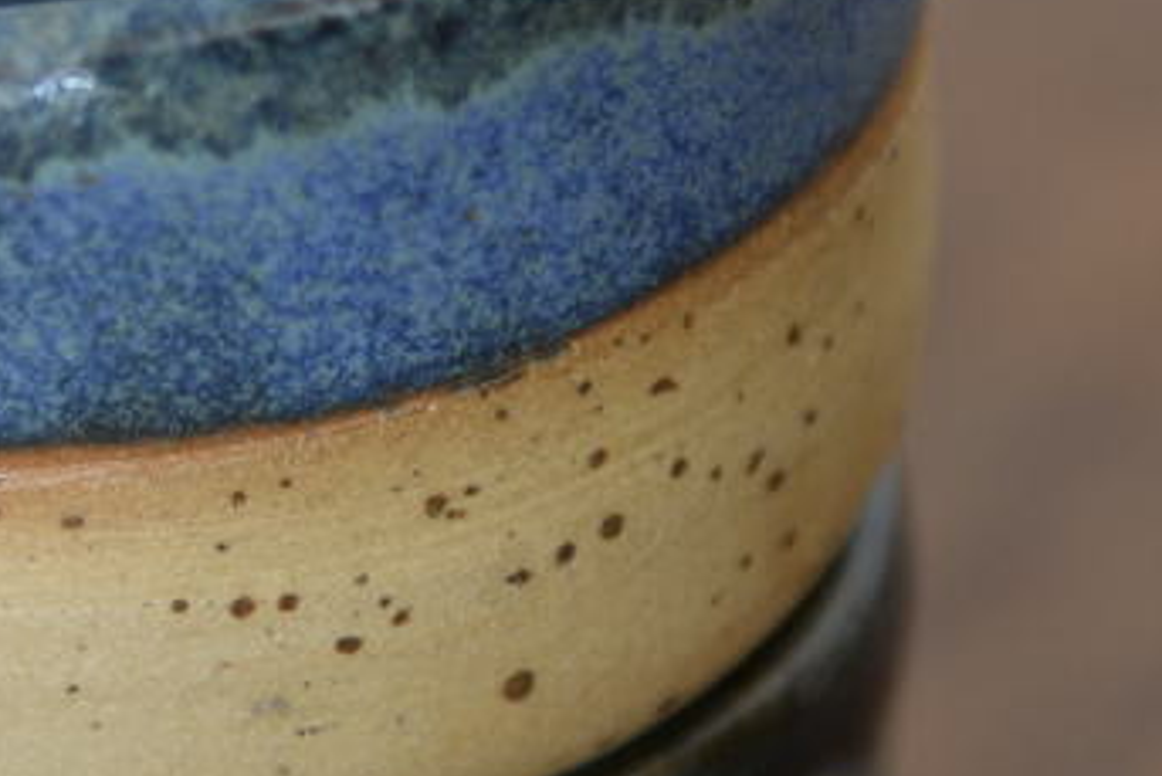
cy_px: 288
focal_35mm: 567
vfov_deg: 2.4
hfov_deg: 3.6
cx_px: 68
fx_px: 18308
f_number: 4
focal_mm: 120
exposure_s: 1/80
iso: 400
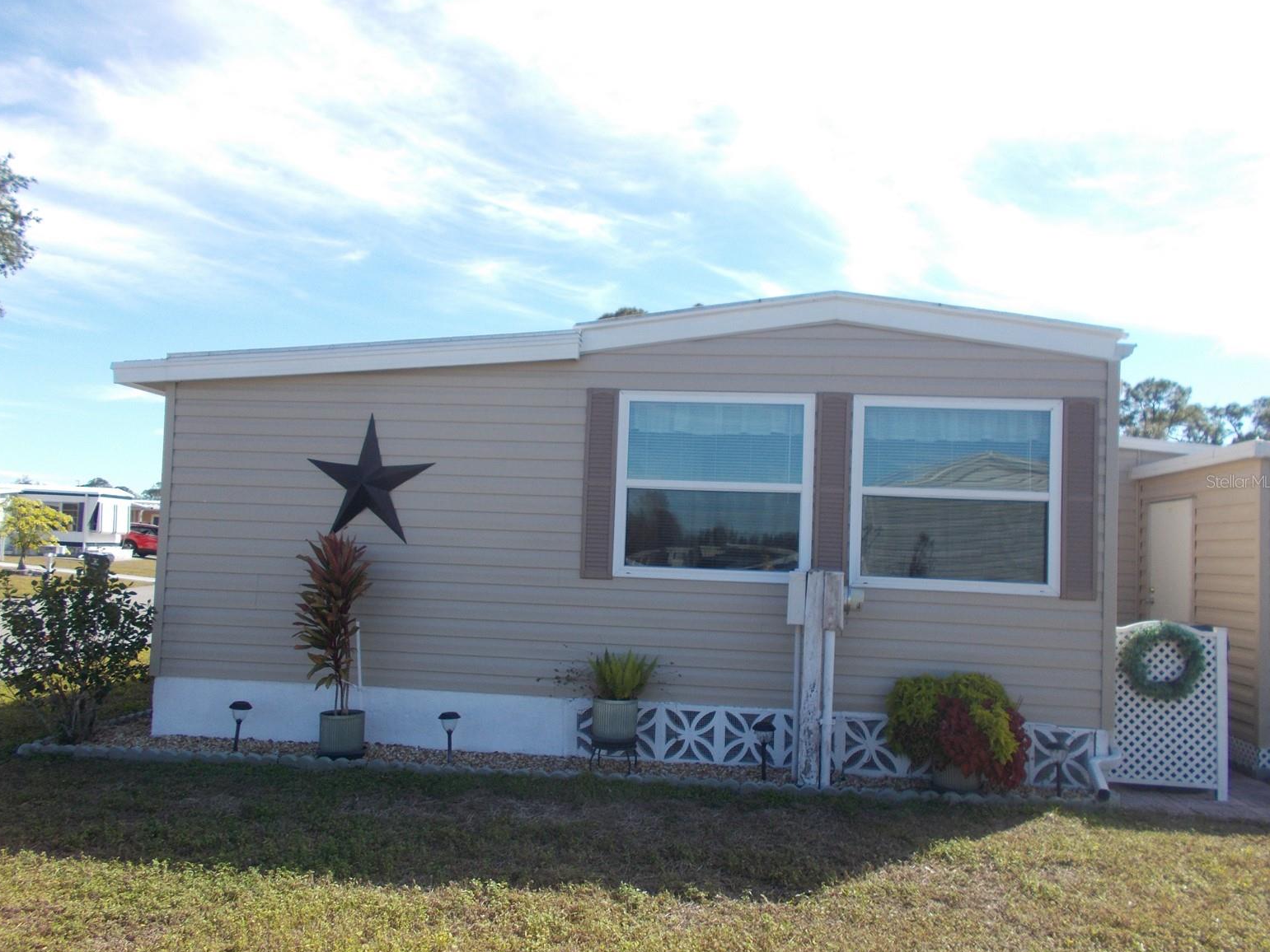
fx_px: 991
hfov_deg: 65.3
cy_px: 481
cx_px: 625
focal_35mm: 27
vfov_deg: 51.4
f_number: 3.2
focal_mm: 4.6
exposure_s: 1/500
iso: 80
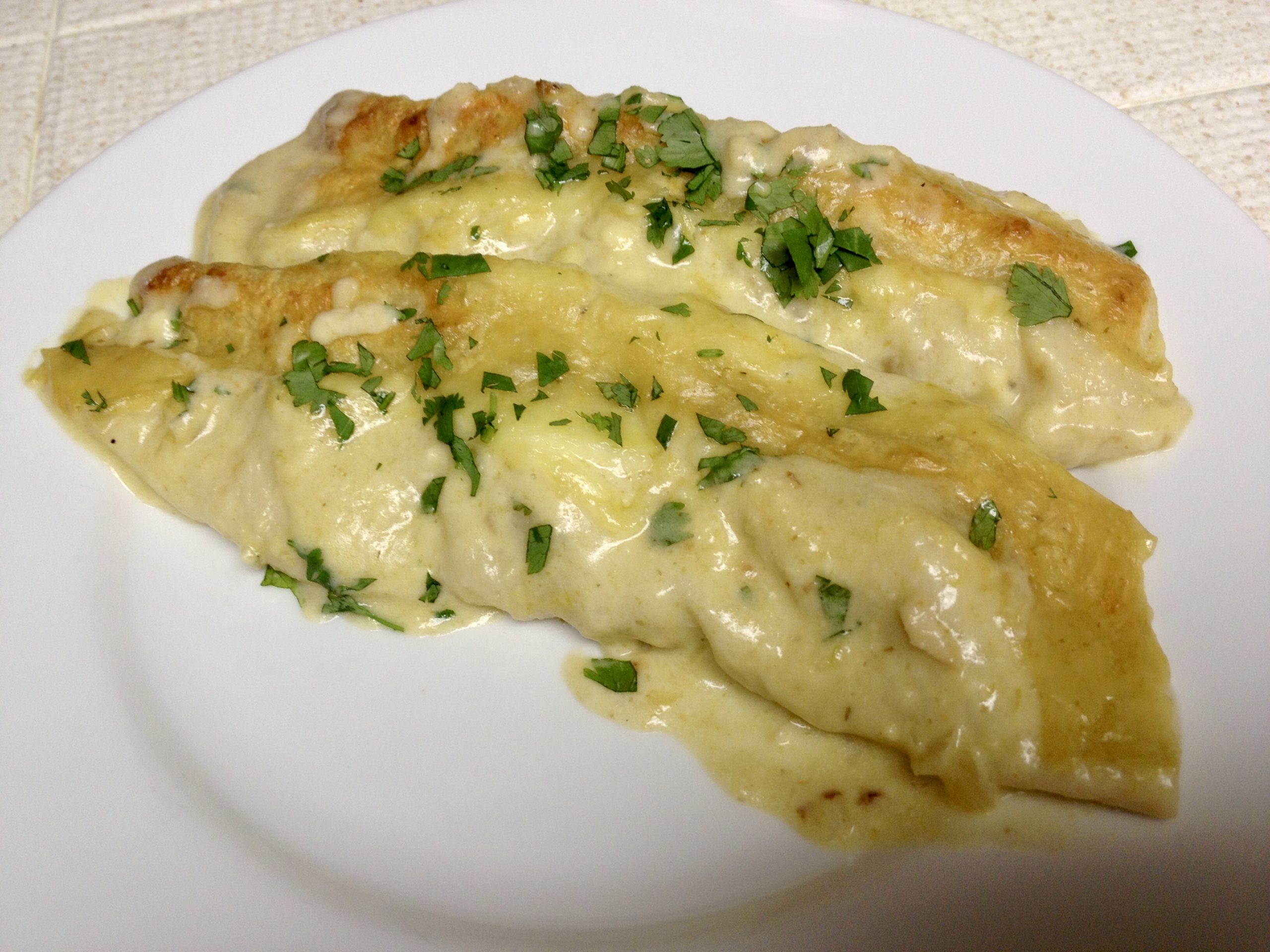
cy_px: 476
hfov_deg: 52.6
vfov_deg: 40.7
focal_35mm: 35
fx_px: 1284
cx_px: 635
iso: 80
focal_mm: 4.28
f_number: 2.4
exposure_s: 1/60
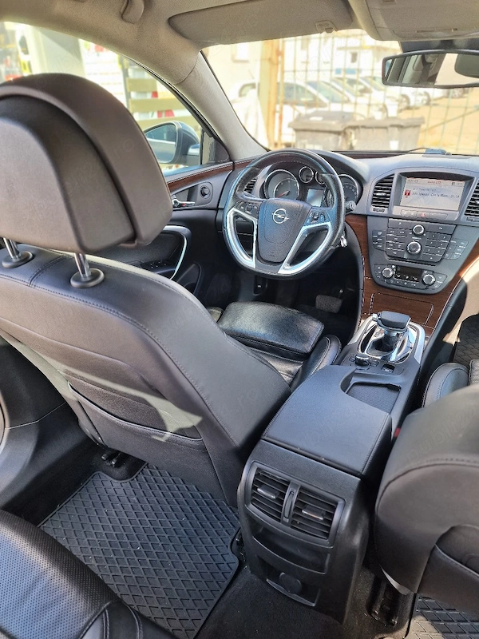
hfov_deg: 58.9
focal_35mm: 23
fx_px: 424
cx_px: 240
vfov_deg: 73.9
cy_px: 320
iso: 50
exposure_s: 1/100
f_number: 1.8
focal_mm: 6.4
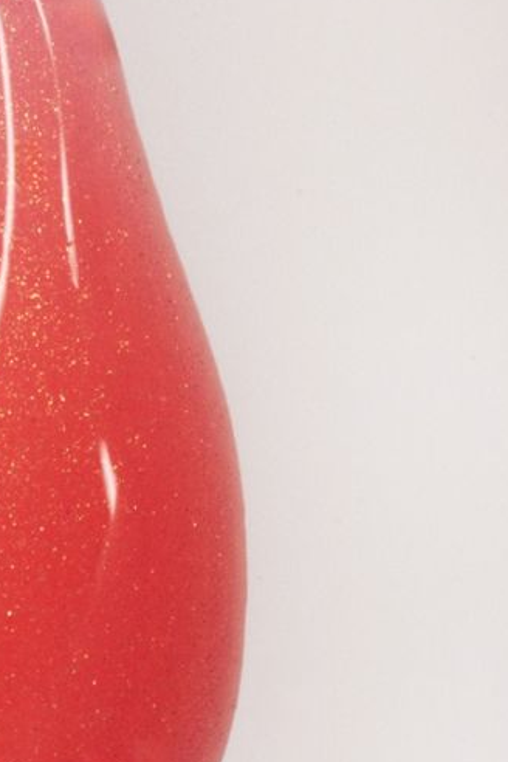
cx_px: -17
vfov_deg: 7.2
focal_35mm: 288
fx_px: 6096
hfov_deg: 4.8
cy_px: 404
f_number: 25
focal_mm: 105
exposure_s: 1/100
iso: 1000
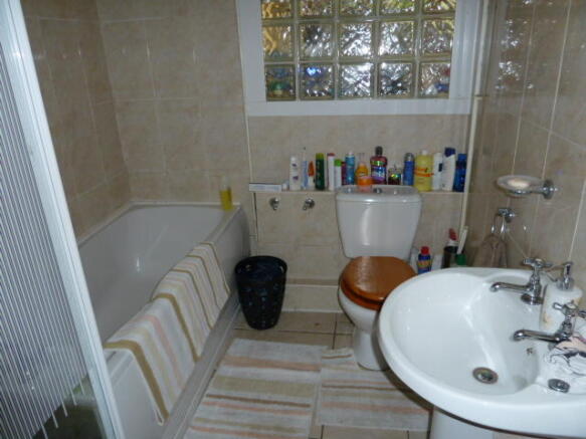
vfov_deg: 54.9
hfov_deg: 69.4
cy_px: 220
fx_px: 423
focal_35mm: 25
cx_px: 293
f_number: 3.3
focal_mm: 4.1
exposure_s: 1/30
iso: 200
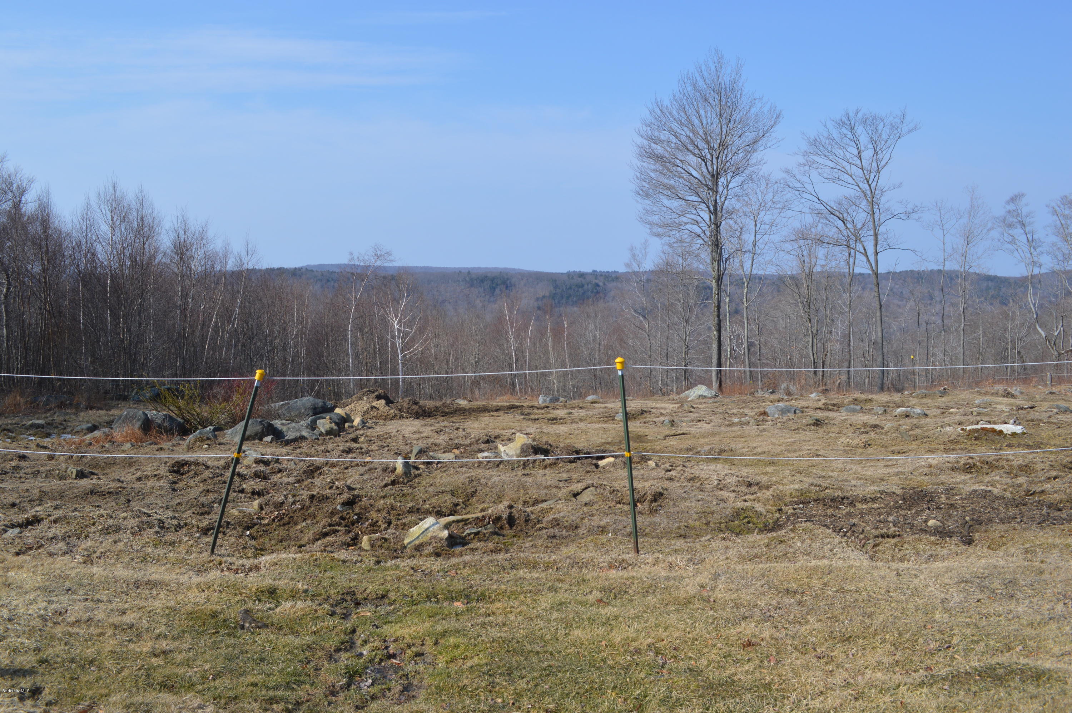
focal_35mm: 30
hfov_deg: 62.0
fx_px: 892
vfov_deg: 43.5
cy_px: 356
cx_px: 536
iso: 100
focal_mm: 20
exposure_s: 1/250
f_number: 8
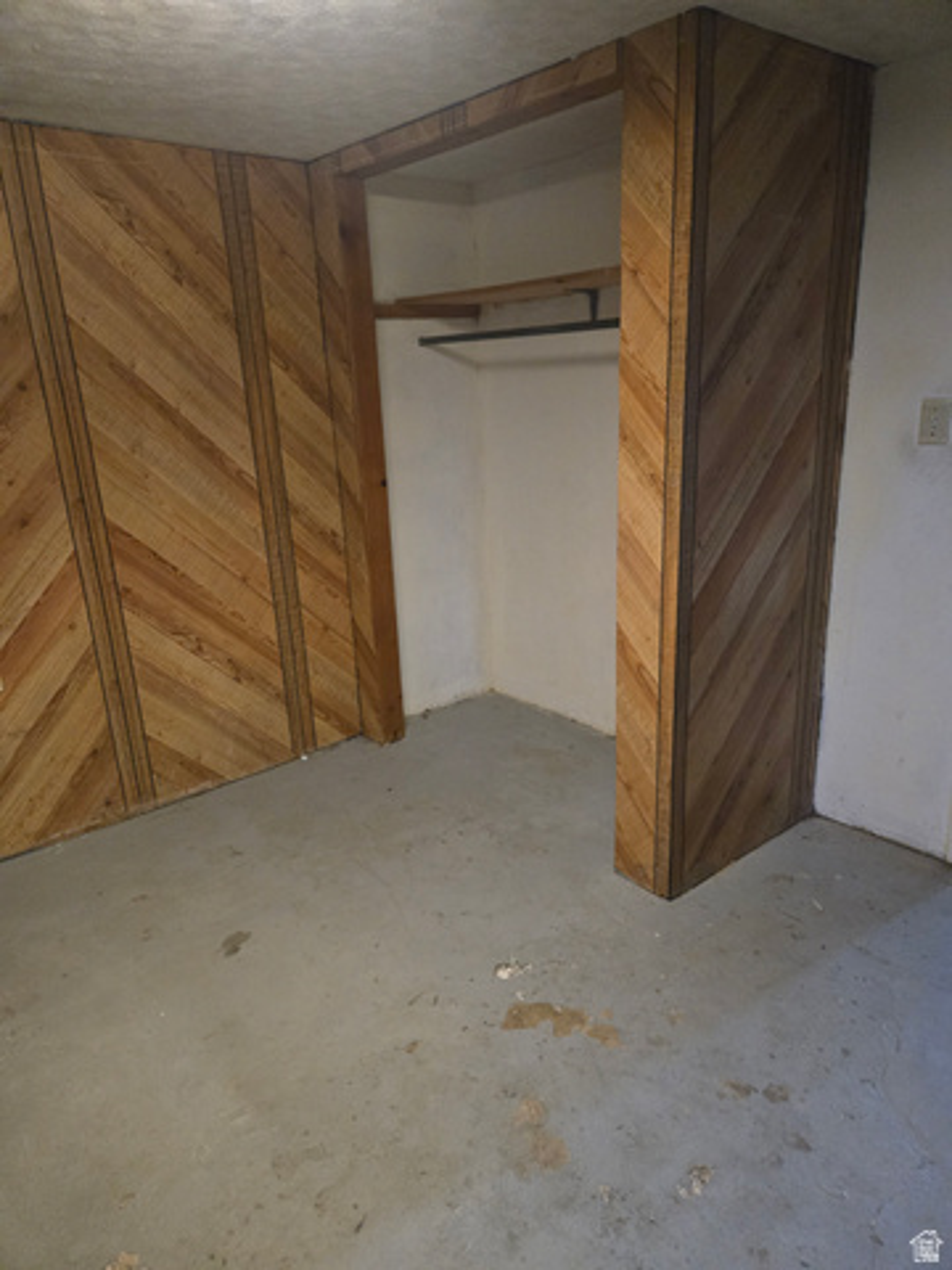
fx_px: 843
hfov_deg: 58.9
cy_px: 635
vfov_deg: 73.9
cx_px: 476
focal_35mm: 23
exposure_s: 1/60
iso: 1250
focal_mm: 5.4
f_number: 1.8
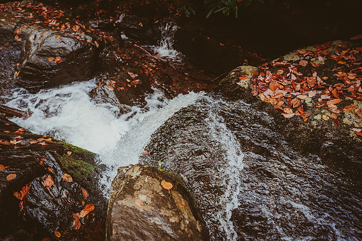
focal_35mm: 35
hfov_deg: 54.4
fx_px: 352
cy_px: 120
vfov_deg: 37.9
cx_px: 181
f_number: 3.2
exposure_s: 1/640
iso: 500
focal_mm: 35
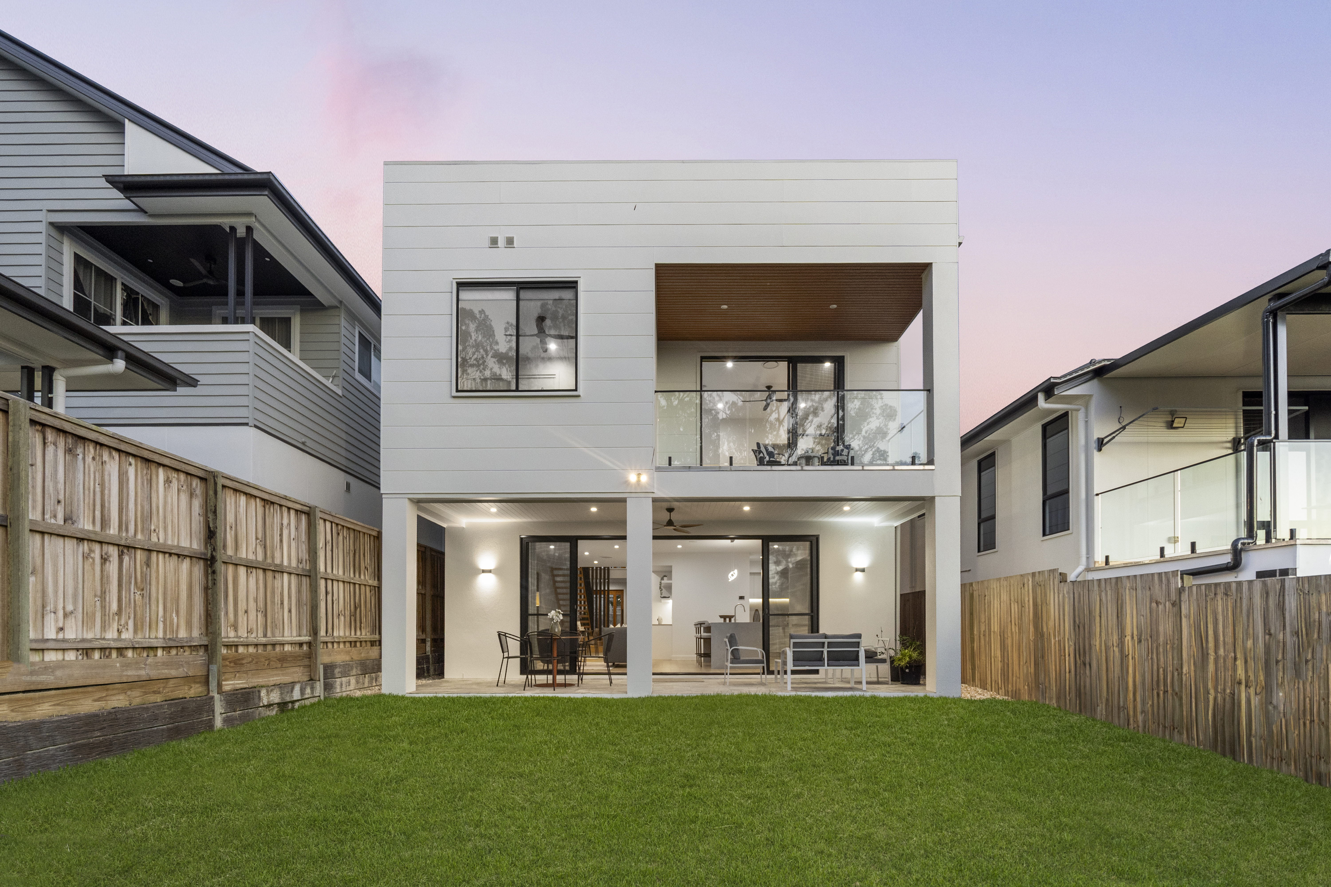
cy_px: 444
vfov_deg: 73.7
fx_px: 592
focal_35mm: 16
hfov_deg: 96.7
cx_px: 666
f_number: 4.5
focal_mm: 16
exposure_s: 1/15
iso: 1600
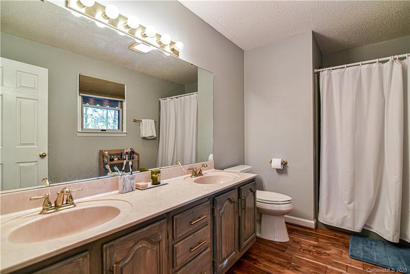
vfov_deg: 70.5
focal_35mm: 17
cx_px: 205
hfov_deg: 93.3
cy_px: 137
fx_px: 194
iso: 800
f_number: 4
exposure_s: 1/60
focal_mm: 17
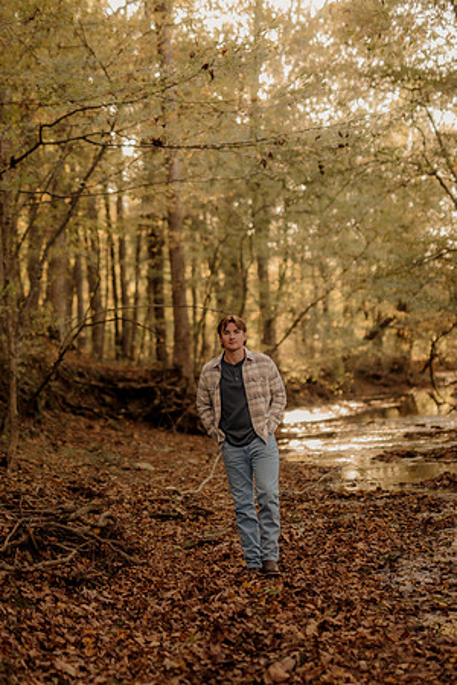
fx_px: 1428
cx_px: 228
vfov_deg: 27.0
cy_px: 342
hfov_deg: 18.2
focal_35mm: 75
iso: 200
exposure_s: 1/250
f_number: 1.4
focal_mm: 50
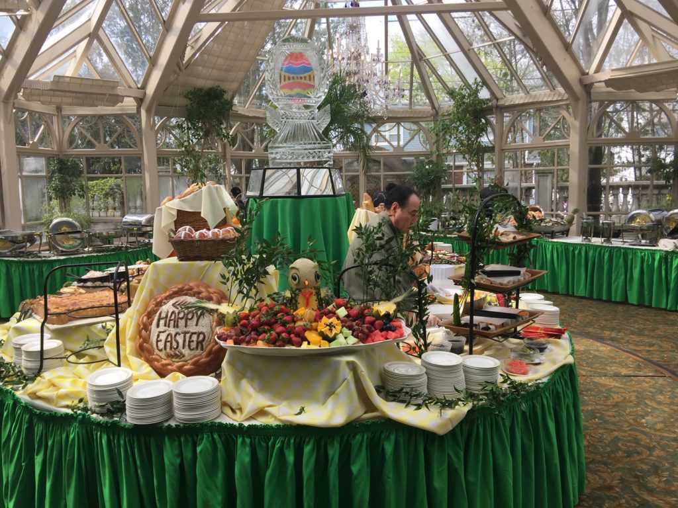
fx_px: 568
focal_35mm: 29
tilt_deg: -7.2
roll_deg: +1.0
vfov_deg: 48.2
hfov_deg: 61.7
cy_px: 254
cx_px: 339
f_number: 2.2
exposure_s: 1/363
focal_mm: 4.15
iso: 32
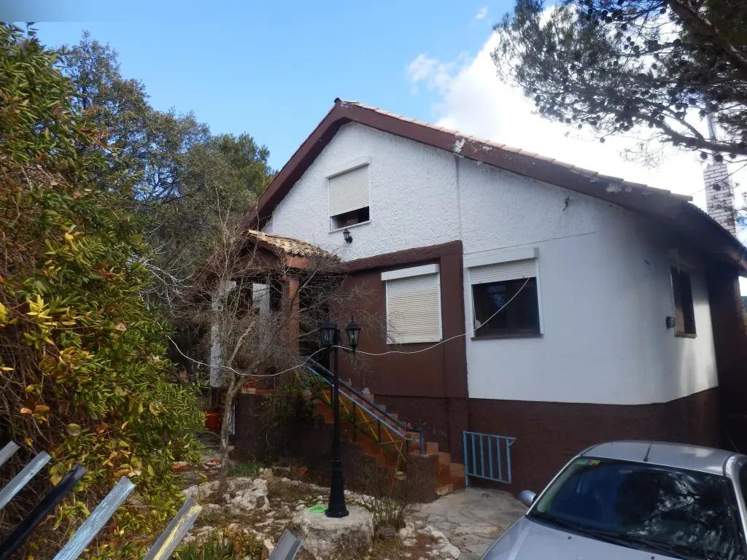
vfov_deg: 56.8
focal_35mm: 24
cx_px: 374
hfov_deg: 71.6
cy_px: 280
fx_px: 518
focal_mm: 4.2
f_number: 3
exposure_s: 1/400
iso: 80
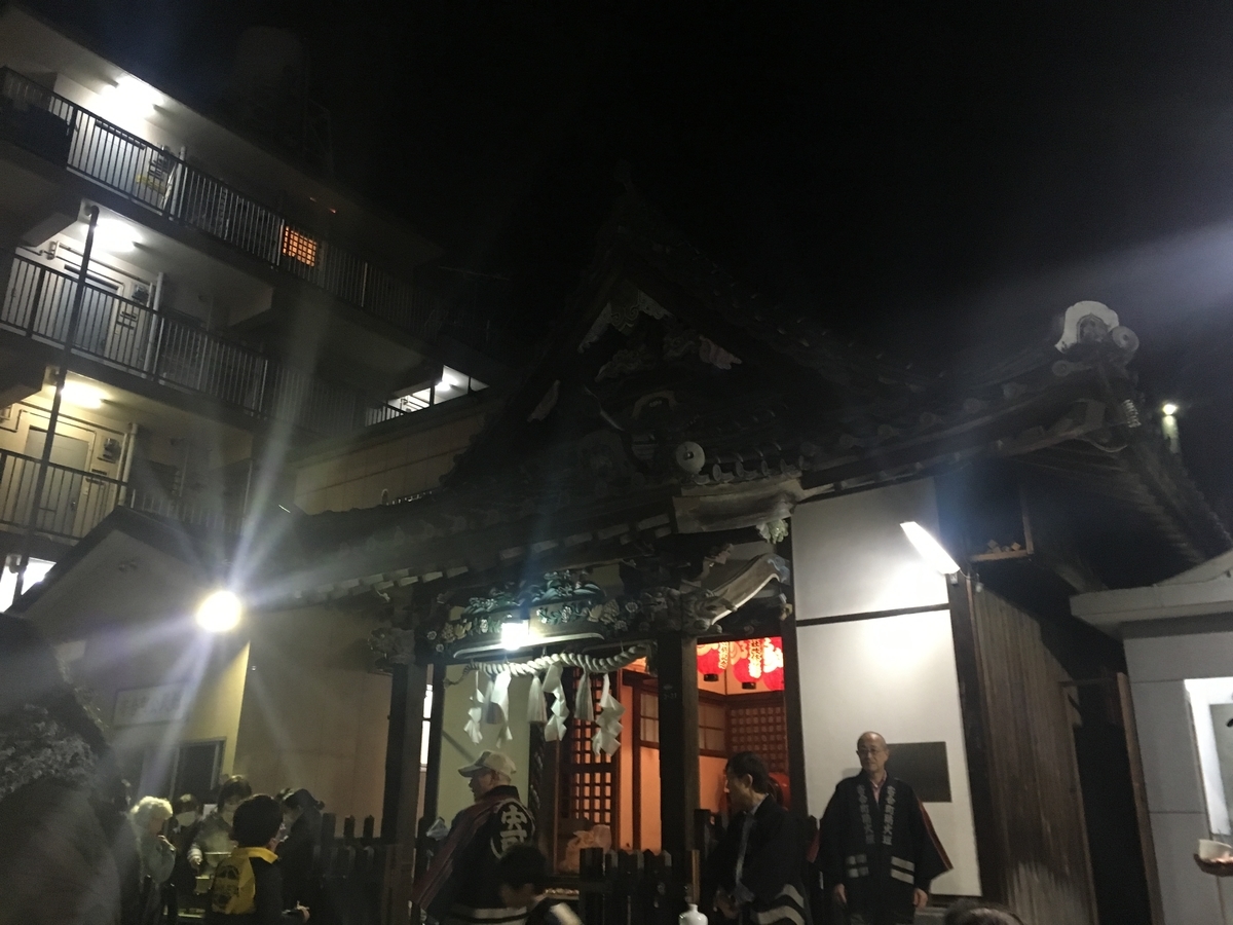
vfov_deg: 48.2
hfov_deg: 61.7
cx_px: 616
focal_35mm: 29
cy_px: 462
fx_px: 1033
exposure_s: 1/15
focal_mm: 4.15
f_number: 2.2
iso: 200
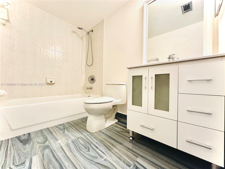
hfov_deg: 102.1
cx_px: 112
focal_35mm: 14
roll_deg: -1.1
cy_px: 84
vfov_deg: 85.7
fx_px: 91
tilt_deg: +0.1
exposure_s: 1/120
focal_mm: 2.22
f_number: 2.2
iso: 200
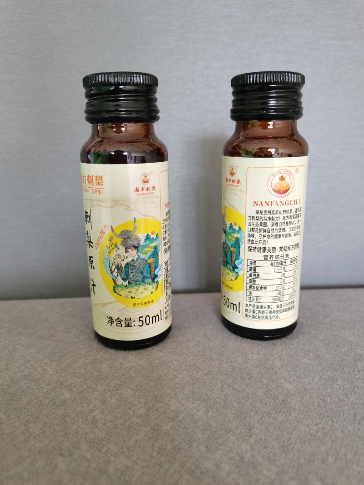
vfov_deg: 67.3
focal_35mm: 26
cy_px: 242
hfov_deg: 53.1
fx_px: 365
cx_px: 182
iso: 640
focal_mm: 5.58
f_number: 1.8
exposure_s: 1/33.3
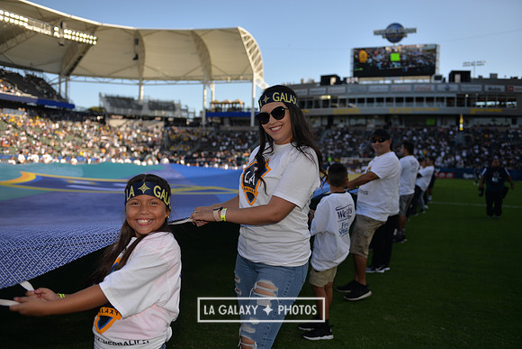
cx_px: 261
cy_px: 174
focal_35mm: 35
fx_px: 508
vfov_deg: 37.9
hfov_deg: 54.4
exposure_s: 1/4000
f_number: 2.8
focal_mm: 35
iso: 250
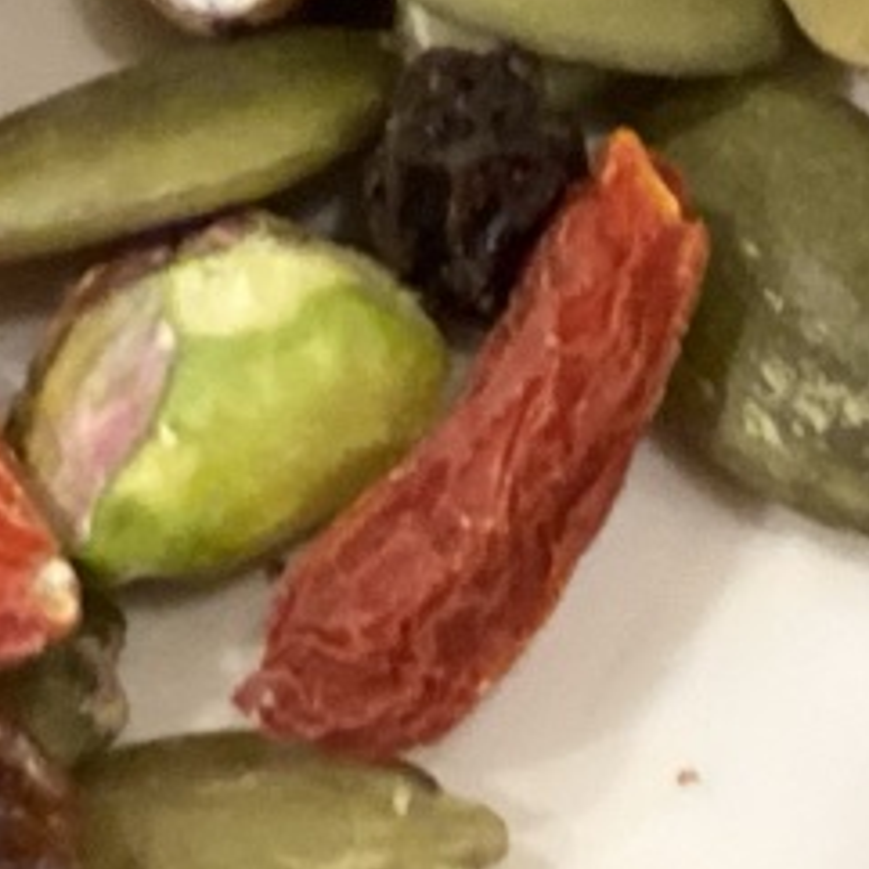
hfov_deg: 4.4
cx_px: 1605
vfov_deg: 4.4
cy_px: -541
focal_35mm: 391
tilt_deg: -59.5
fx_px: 11105
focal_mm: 6
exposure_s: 1/40
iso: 320
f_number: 2
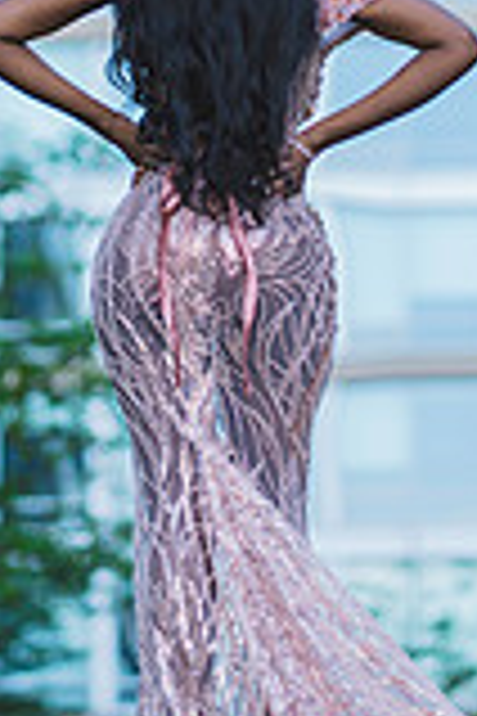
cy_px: -41
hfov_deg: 5.7
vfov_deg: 8.5
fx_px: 4770
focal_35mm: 240
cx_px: 202
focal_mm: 85
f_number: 2.2
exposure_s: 1/160
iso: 100
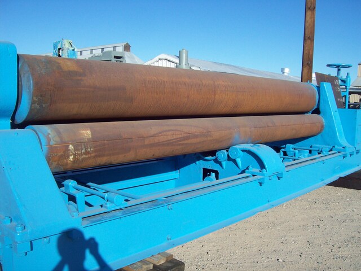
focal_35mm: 36
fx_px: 375
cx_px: 180
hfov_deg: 51.4
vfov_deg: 39.7
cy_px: 136
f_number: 4.8
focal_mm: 6
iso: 80
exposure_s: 1/506
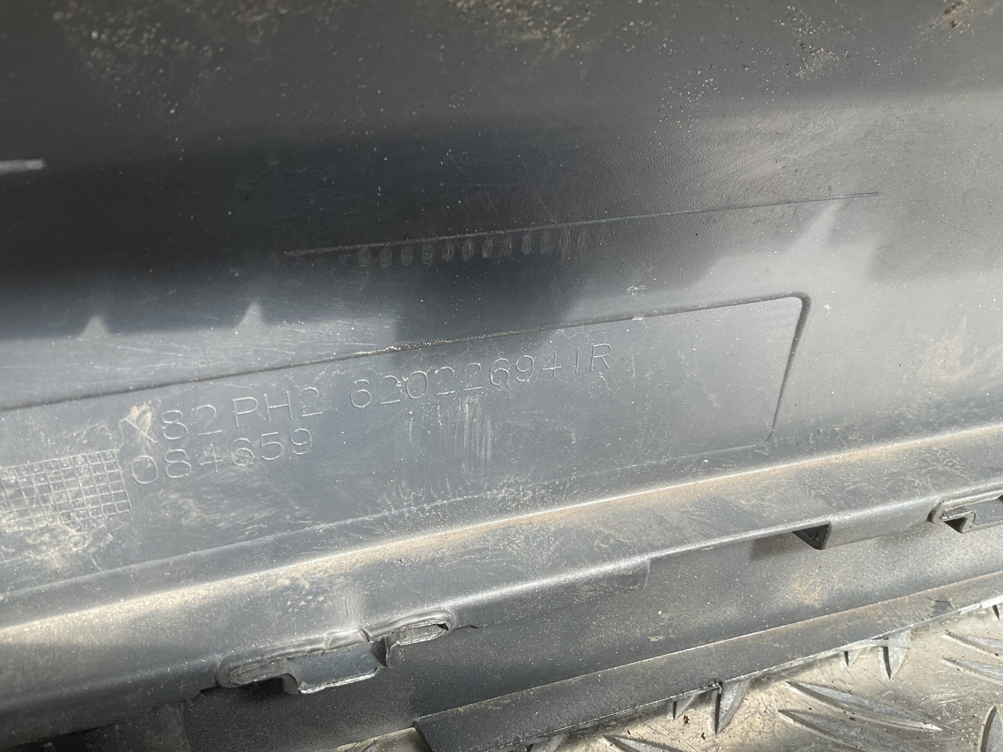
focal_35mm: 29
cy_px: 376
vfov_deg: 48.2
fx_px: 840
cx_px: 502
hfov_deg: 61.7
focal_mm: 3
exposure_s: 1/120
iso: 20
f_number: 1.8
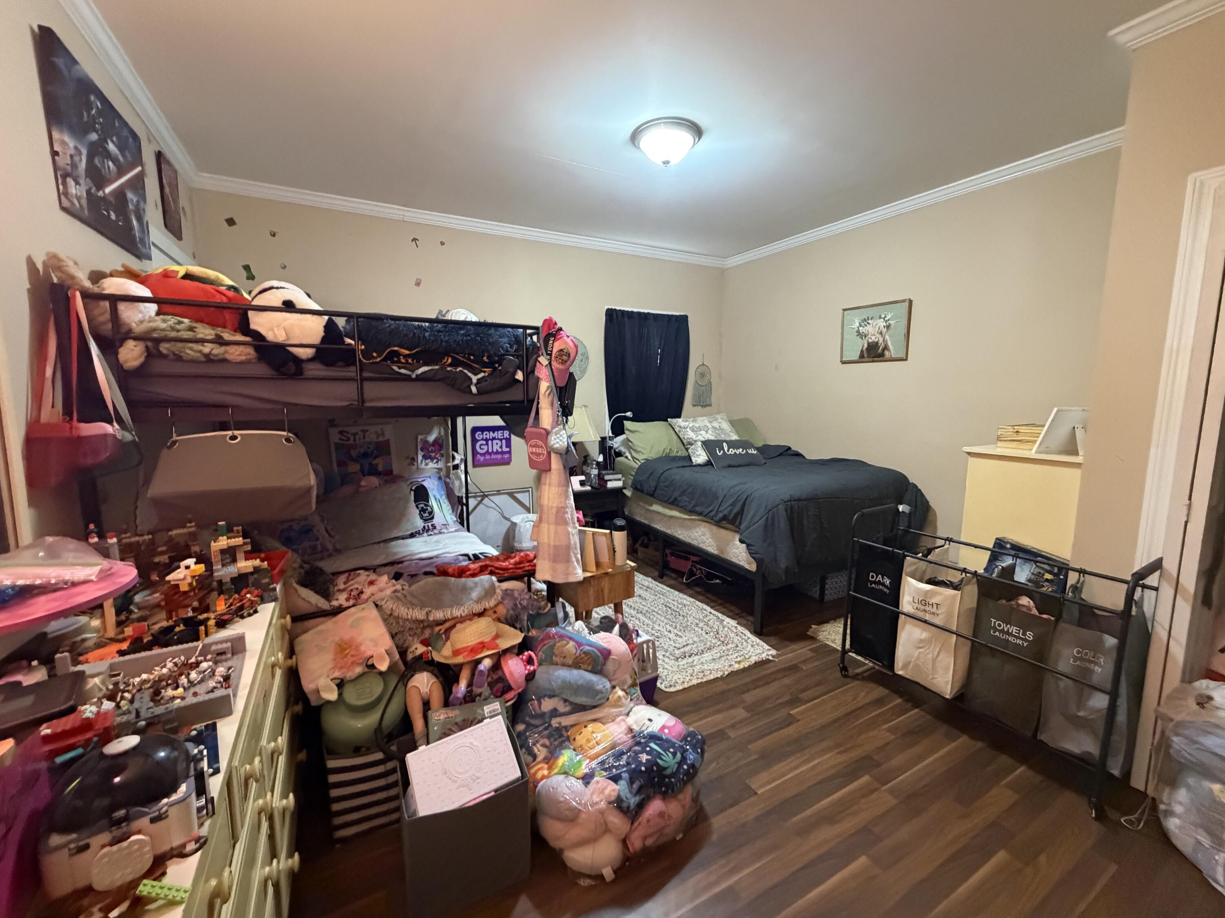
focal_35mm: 14
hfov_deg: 102.1
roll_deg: +0.3
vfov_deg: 85.7
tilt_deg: -6.8
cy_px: 459
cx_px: 612
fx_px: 495
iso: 800
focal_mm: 2.22
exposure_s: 1/60
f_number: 2.2
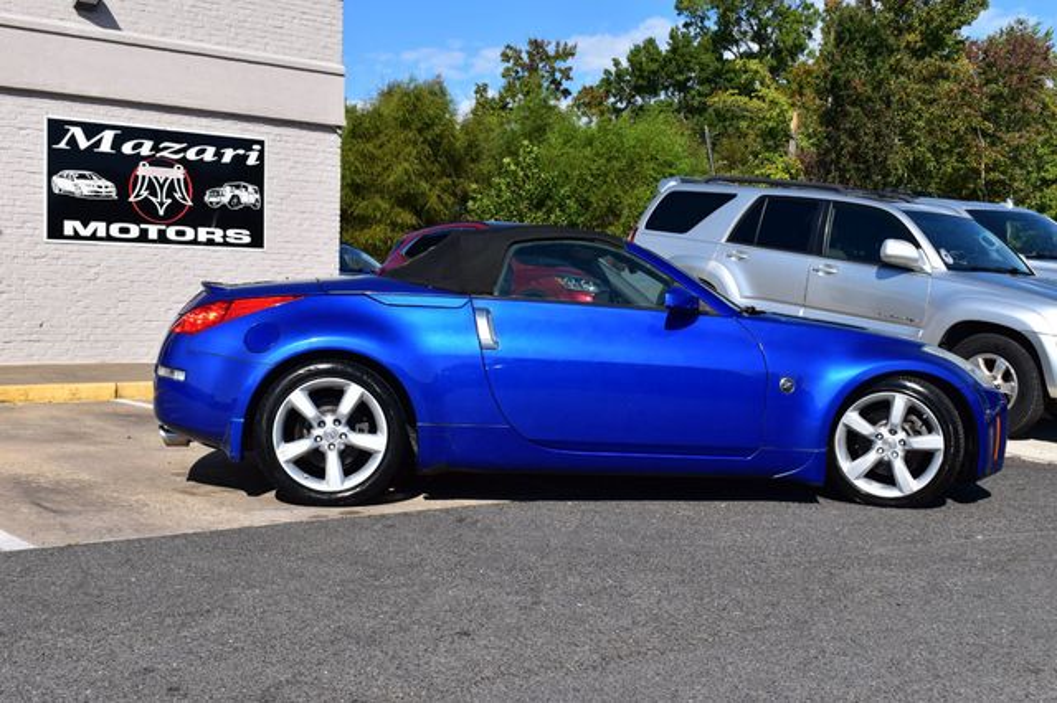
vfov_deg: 29.8
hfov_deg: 43.6
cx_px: 528
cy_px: 352
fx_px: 1321
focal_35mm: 45
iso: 280
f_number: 11
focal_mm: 30
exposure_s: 1/500
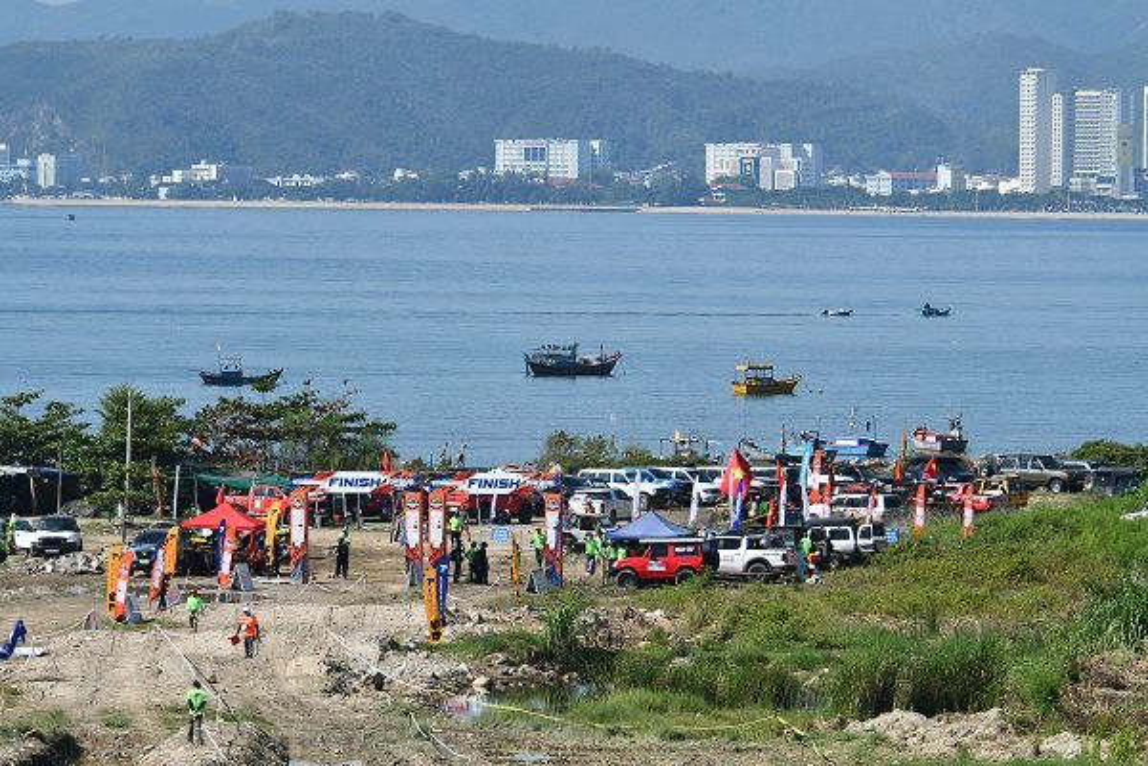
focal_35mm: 300
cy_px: 383
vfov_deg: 4.6
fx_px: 9566
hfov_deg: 6.9
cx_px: 574
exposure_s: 1/6400
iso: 400
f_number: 5.3
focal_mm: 200
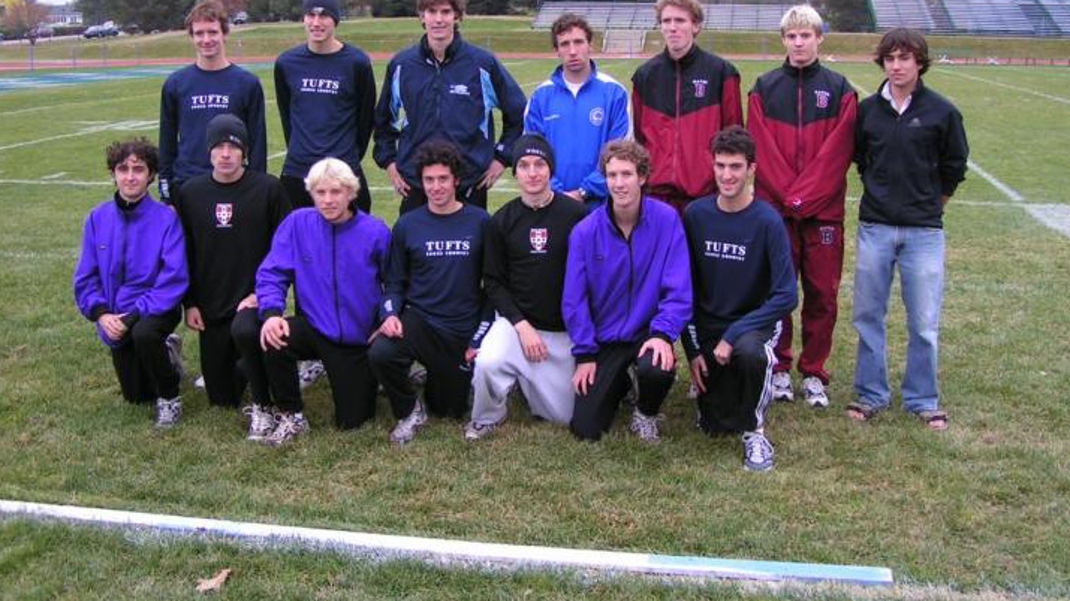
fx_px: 1191
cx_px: 534
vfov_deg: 28.2
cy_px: 226
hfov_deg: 48.4
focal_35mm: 42
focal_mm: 5.8
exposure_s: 1/50
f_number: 3.2
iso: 50
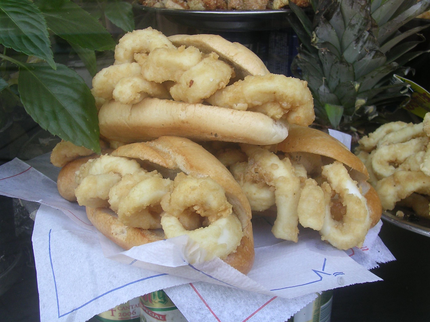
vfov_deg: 33.6
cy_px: 161
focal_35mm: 43
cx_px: 215
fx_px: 534
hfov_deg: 43.9
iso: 100
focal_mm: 6.6
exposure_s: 1/27.6
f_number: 3
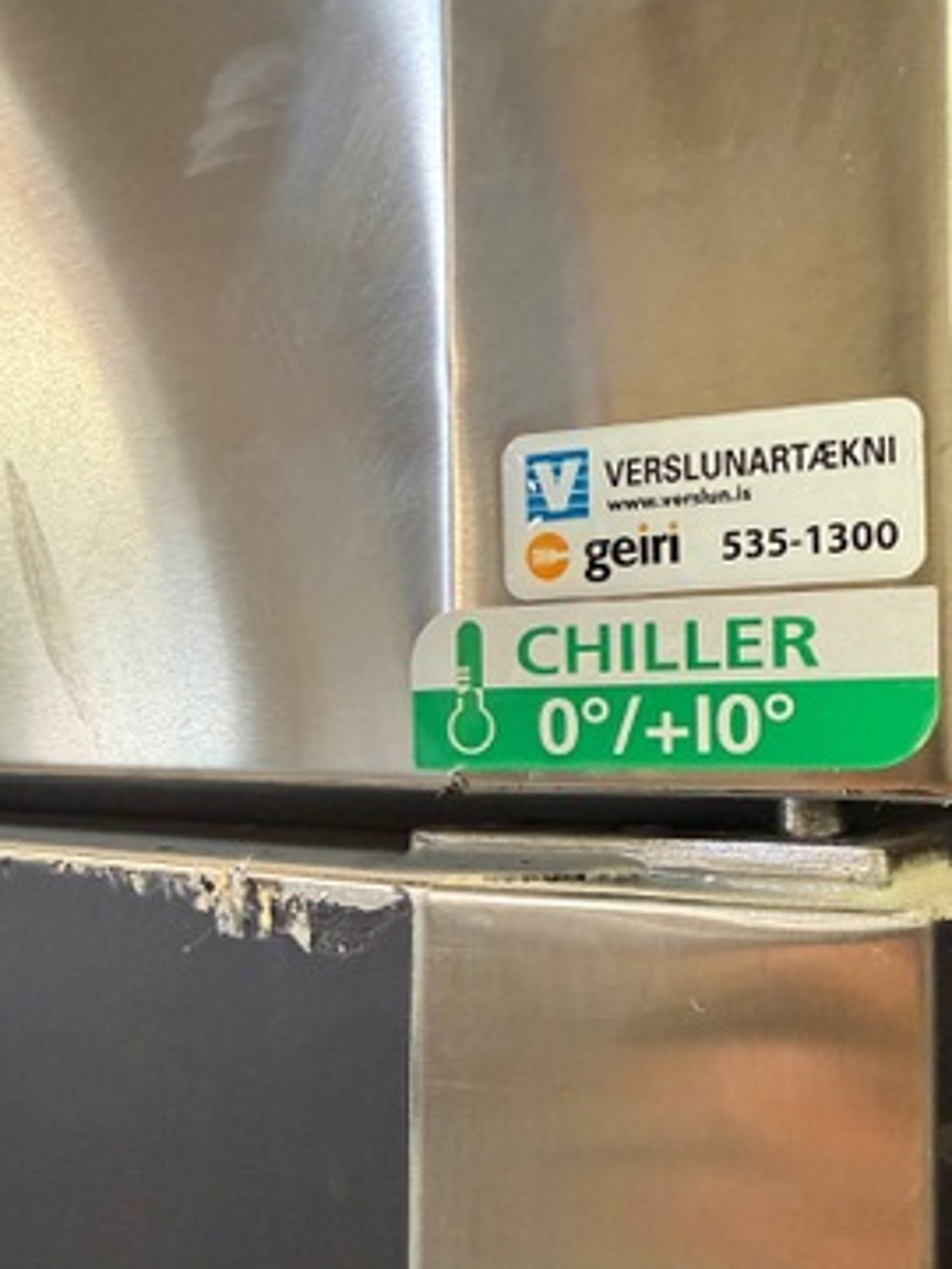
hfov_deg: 43.6
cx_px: 631
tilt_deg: +2.3
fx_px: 1173
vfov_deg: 56.5
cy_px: 751
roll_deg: -1.4
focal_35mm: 32
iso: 400
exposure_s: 1/50
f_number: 2.2
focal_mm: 2.22
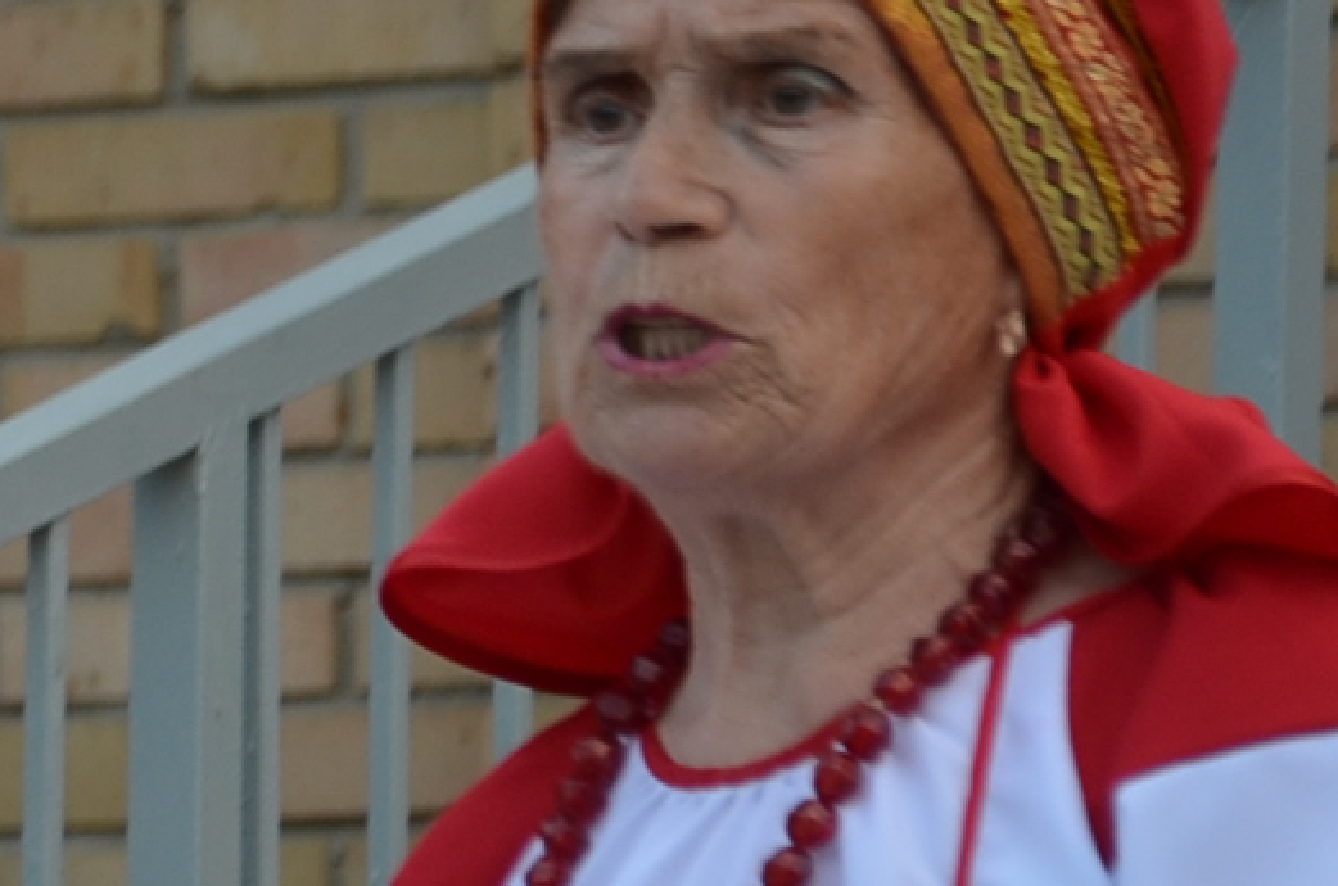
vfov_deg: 1.8
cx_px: -1518
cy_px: 904
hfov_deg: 2.8
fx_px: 27606
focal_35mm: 744
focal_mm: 105
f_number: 6.3
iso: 200
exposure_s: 1/160
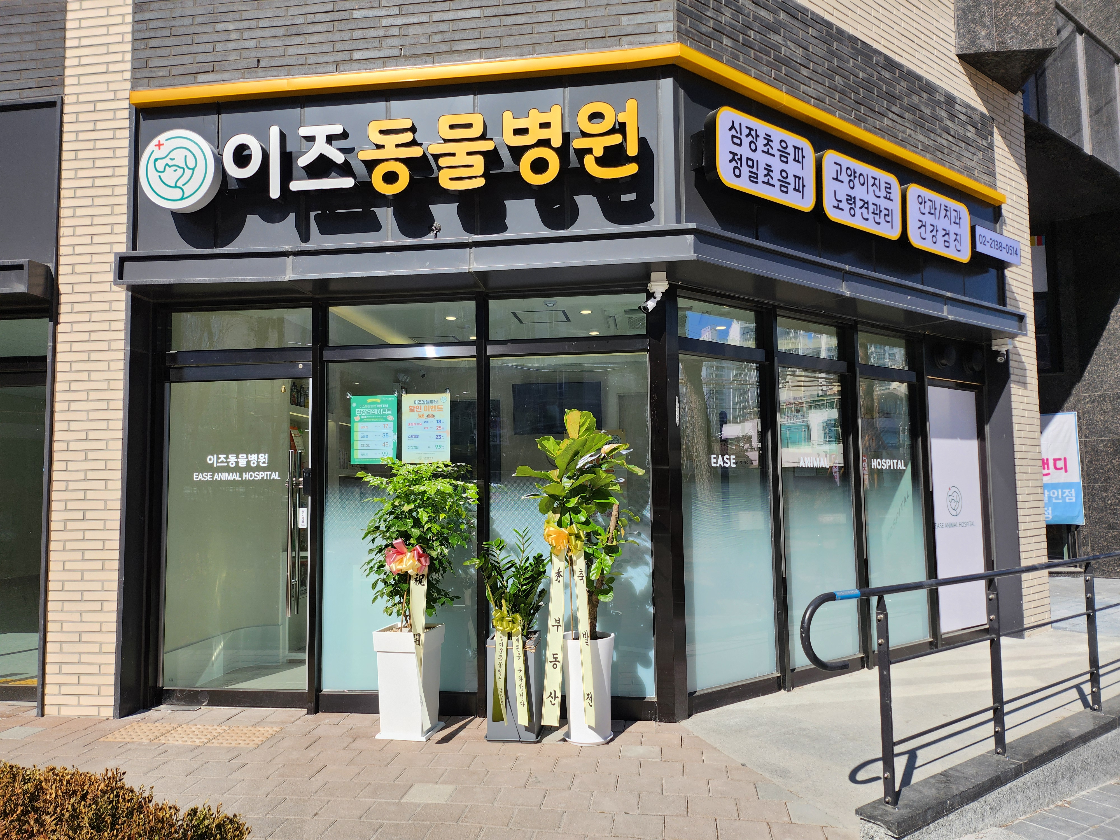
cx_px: 560
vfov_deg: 56.8
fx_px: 777
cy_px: 420
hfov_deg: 71.6
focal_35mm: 24
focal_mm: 5
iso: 50
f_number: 1.8
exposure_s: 1/3134
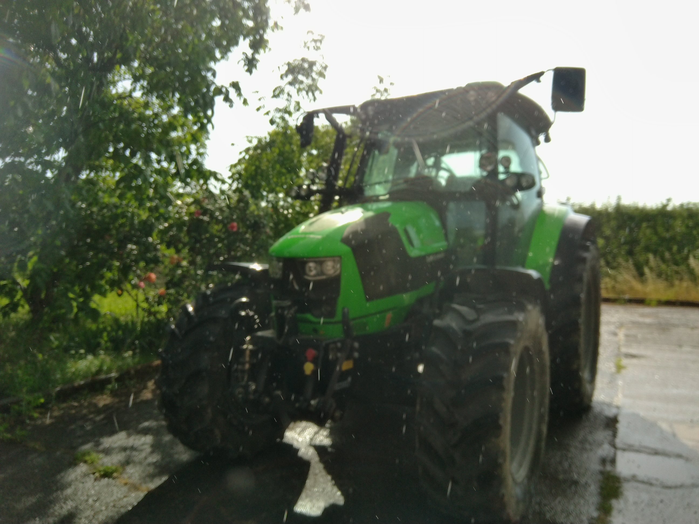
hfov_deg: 67.3
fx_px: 525
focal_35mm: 26
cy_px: 262
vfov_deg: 53.1
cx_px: 350
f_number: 2
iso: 100
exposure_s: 1/789
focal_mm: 3
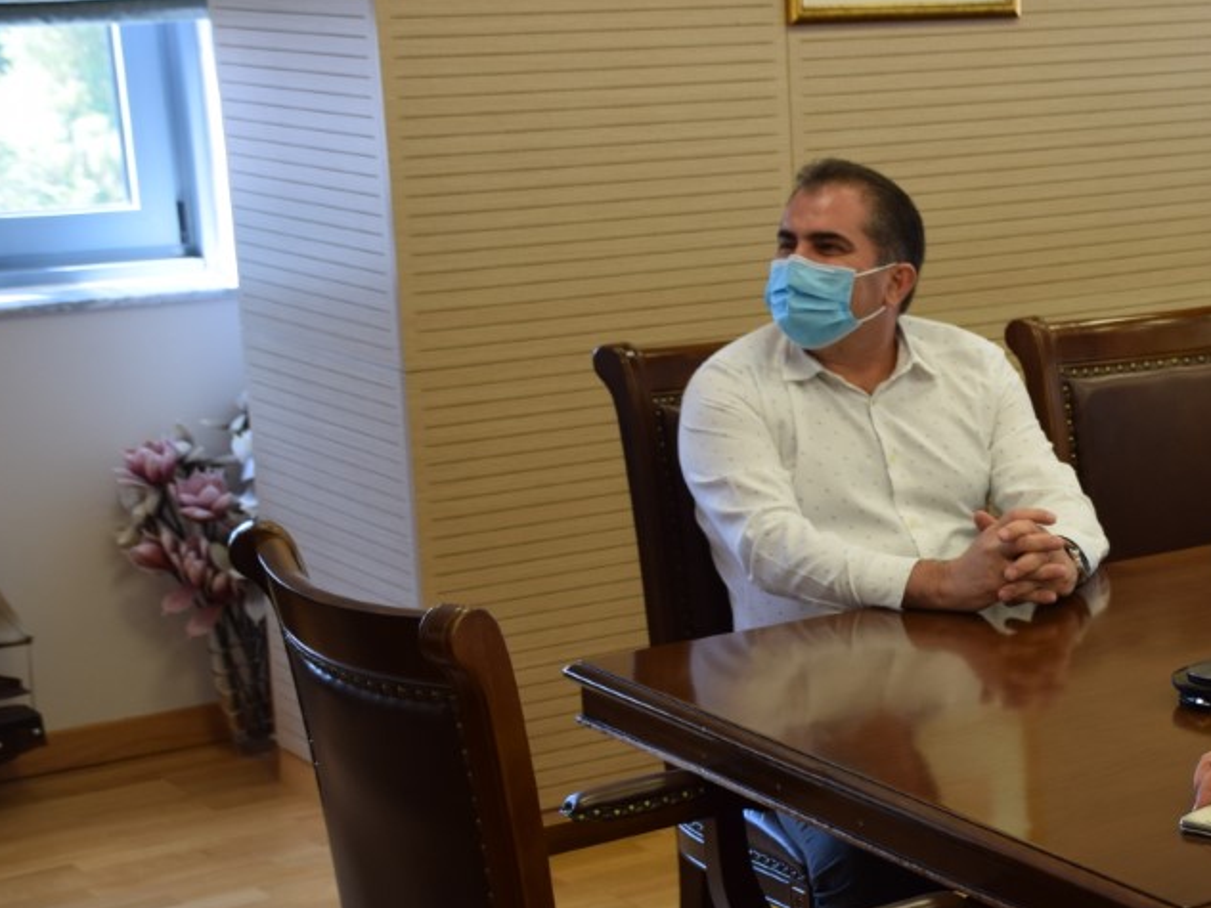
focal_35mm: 84
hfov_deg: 22.8
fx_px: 2939
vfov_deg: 17.5
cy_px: 638
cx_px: 1048
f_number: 4.5
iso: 400
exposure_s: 1/80
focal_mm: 32
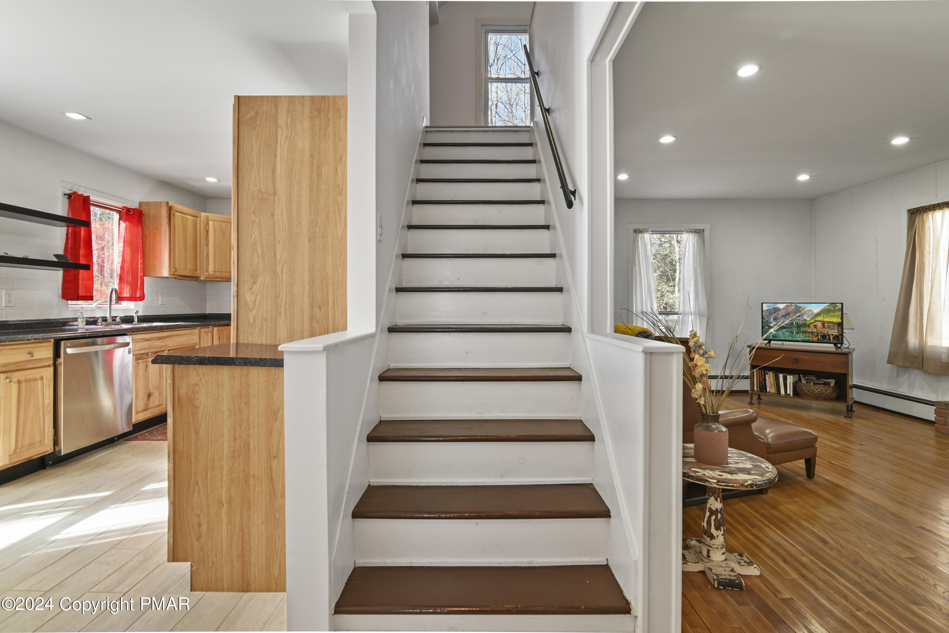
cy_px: 316
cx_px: 474
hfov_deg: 96.7
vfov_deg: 73.8
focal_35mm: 16
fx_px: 422
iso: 400
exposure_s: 1/6
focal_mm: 16
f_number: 8
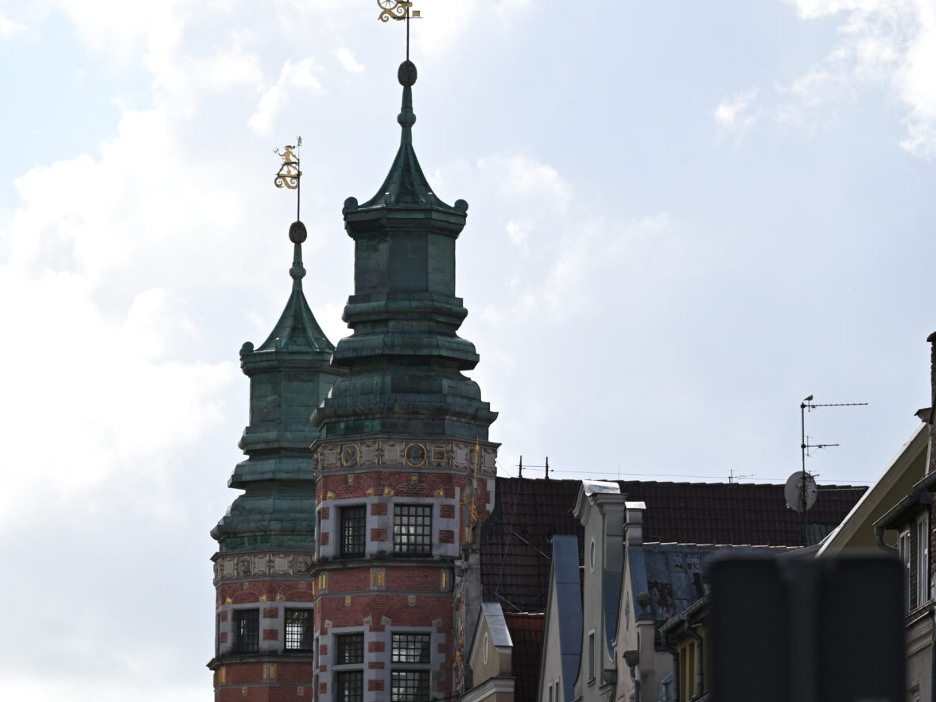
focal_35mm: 251
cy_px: 589
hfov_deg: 7.9
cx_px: 604
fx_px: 6788
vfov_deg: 5.9
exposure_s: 1/4000
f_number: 4
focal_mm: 120
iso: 400
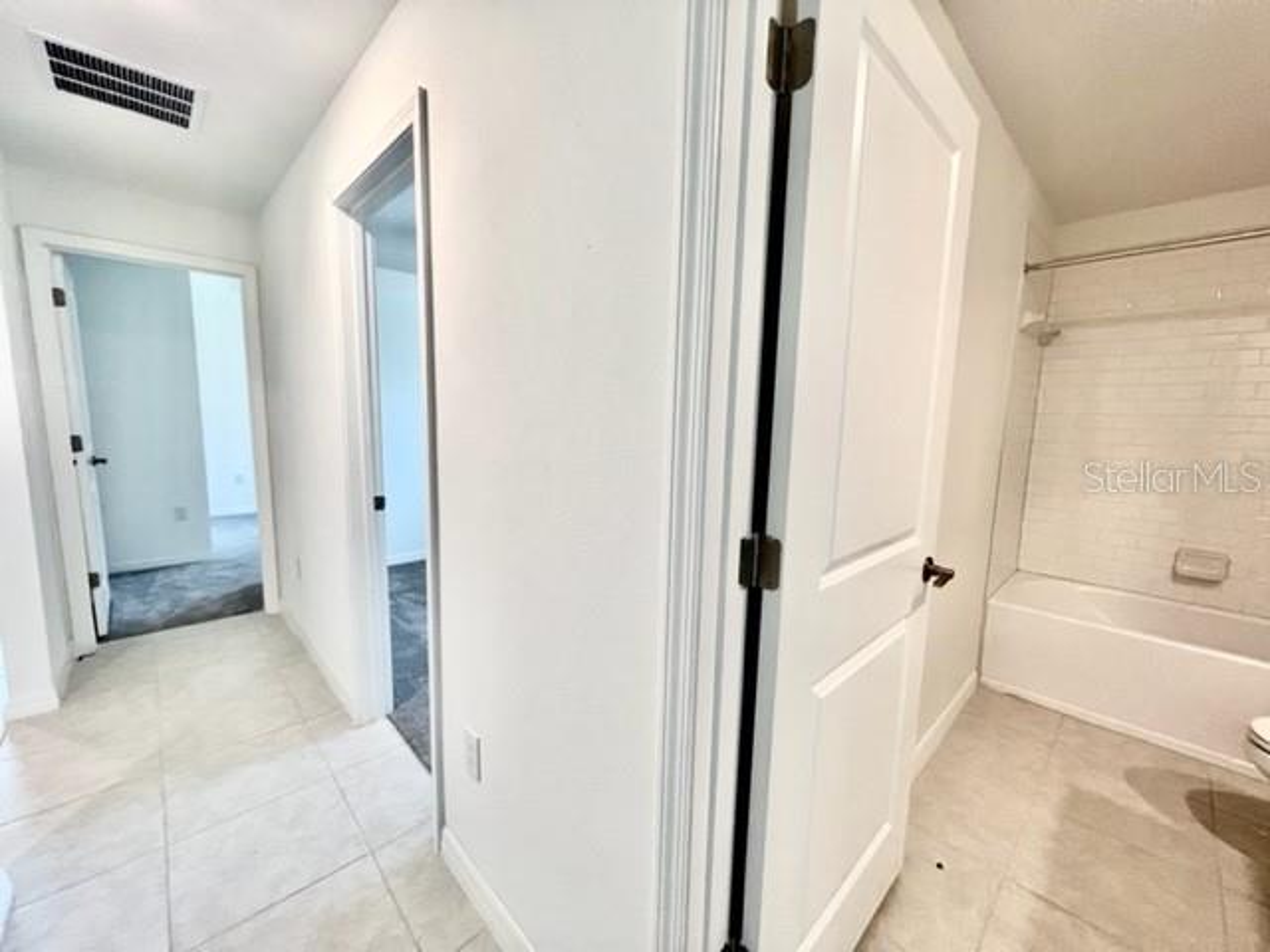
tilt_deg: -6.8
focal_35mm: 13
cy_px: 476
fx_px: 477
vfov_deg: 89.9
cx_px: 635
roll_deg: -0.9
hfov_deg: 106.2
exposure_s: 1/120
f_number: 1.8
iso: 200
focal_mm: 1.57
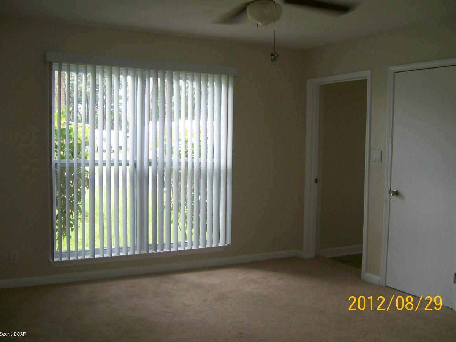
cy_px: 170
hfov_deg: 51.4
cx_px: 232
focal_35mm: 36
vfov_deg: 39.7
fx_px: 474
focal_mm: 5.8
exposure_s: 1/64
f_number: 2.8
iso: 80
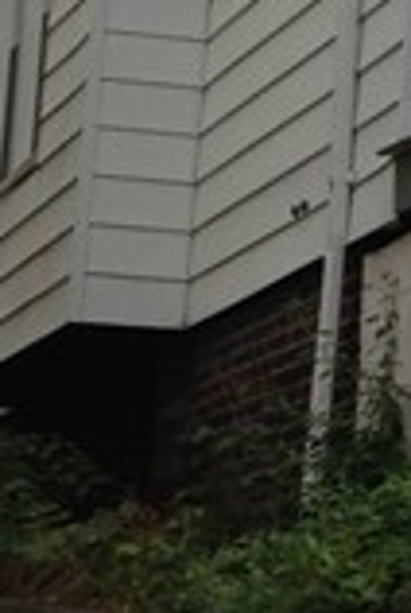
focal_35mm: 222
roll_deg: -1.0
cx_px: 1148
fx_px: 3785
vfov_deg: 9.1
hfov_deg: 5.9
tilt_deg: +18.2
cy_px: -159
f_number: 2.4
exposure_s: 1/874
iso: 50
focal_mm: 4.12
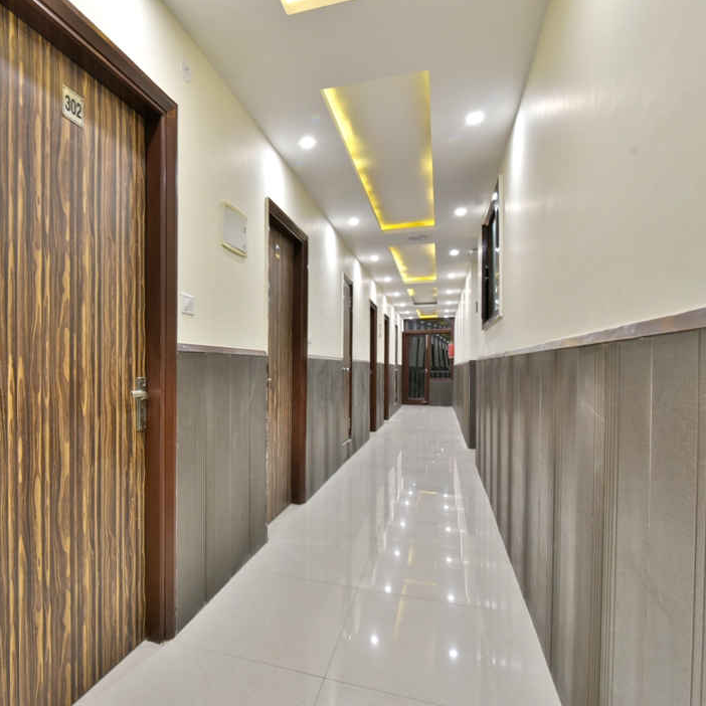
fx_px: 485
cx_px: 229
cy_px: 362
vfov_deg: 72.1
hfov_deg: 69.8
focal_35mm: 21
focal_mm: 16
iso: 1000
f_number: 8
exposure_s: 1/13
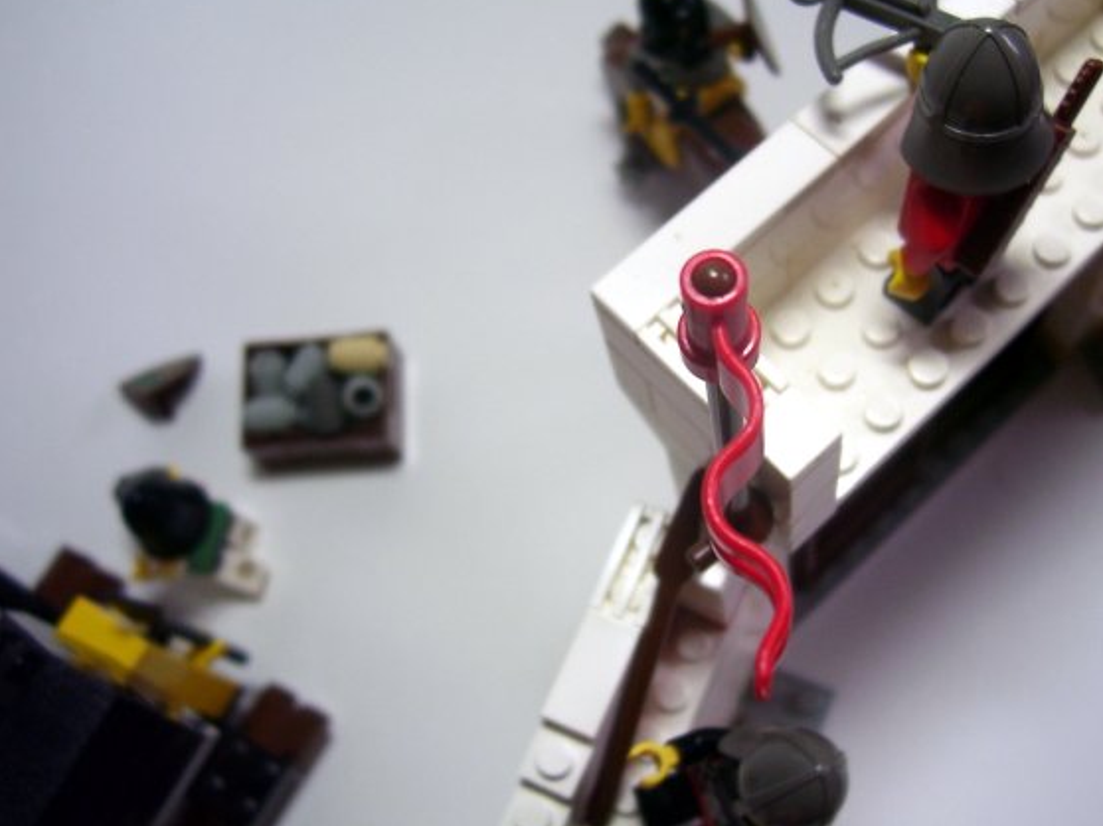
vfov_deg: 36.8
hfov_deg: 47.8
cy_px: 385
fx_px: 1242
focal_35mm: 39
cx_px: 597
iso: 80
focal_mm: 5.6
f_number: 2.7
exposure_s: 1/60
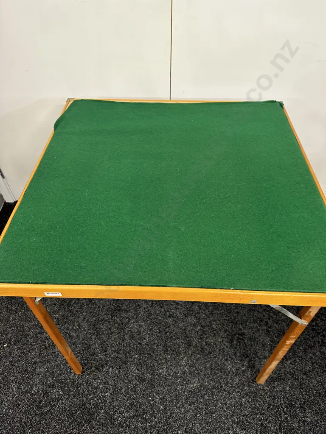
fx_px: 301
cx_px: 163
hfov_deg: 56.8
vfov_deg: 71.6
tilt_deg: -48.0
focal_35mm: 24
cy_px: 217
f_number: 1.78
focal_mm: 6.86
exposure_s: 1/50
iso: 200
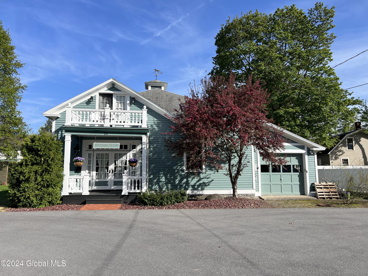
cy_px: 138
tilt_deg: +7.2
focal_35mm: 26
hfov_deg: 67.3
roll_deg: +0.5
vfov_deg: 53.1
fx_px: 276
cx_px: 184
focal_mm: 5.7
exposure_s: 1/3257
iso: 50
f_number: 1.5
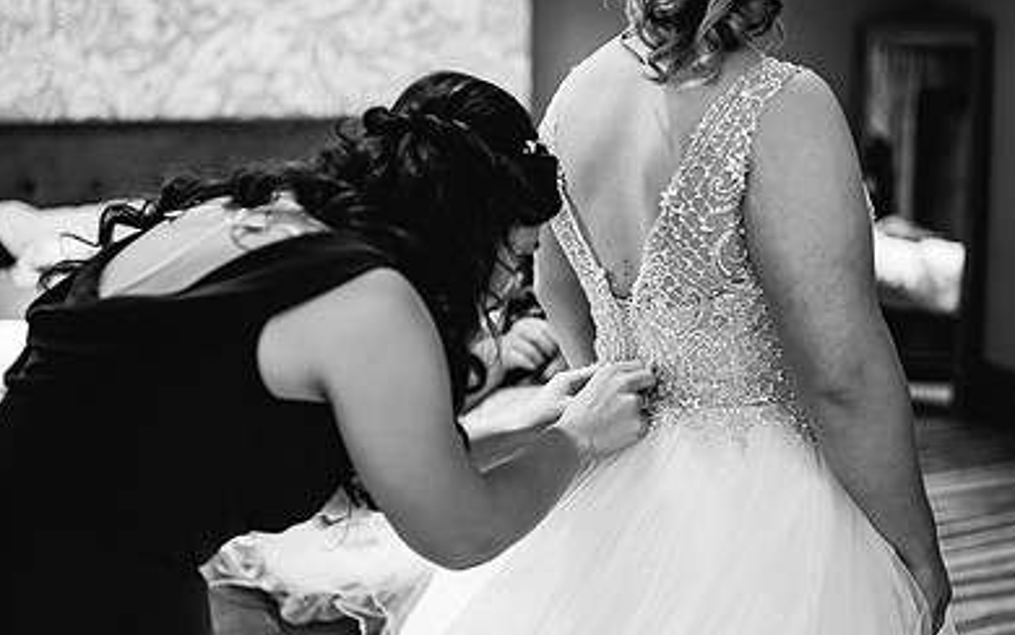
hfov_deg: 38.2
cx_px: 518
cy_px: 285
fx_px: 1467
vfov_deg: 24.4
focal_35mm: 53
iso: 640
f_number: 1.4
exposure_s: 1/250
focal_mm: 35
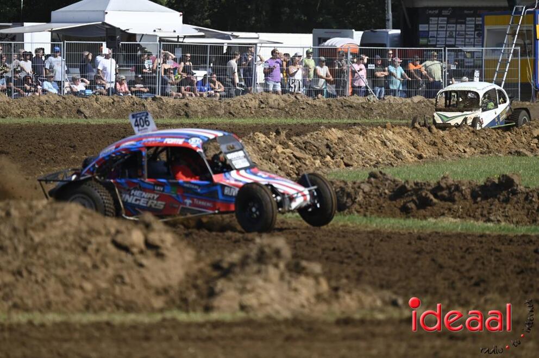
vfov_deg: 3.4
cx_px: 270
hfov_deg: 5.2
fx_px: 5982
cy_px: 179
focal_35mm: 400
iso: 400
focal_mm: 400
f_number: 5.6
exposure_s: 1/2000
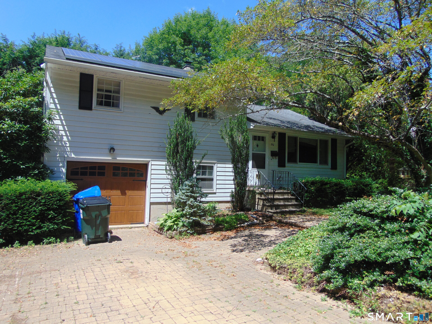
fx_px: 312
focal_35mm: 25
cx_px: 216
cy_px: 162
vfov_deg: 54.9
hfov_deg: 69.4
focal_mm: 4.5
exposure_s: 1/320
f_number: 7.7
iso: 80
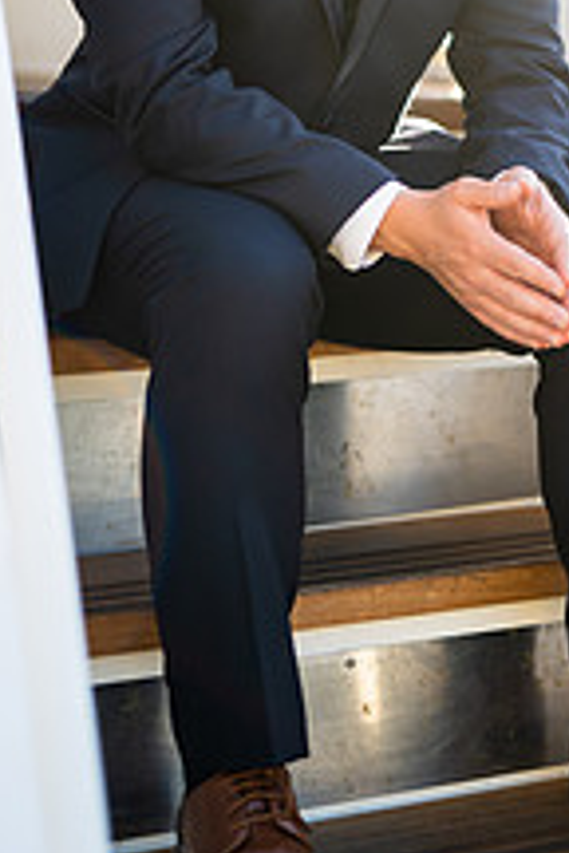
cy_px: 91
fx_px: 2465
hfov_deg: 13.1
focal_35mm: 104
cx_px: 447
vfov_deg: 19.3
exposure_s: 1/1600
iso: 160
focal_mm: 50
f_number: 1.4
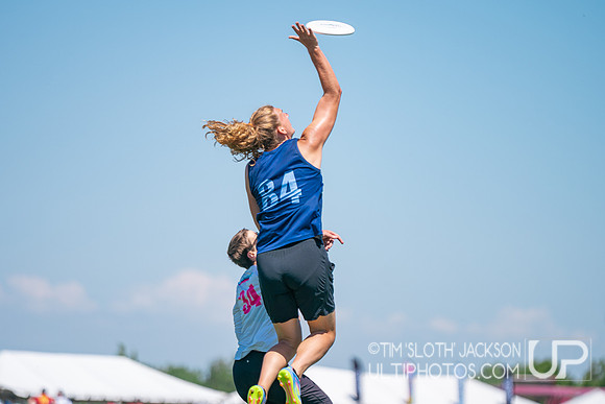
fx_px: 3902
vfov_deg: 5.9
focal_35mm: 232
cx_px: 302
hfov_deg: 8.9
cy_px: 170
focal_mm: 200
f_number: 2.8
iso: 200
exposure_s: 1/3200
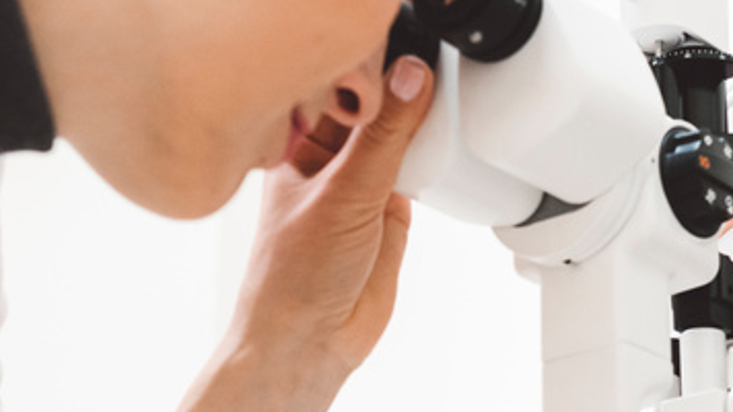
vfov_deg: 11.7
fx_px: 2001
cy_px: 355
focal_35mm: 103
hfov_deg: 20.7
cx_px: 480
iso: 1600
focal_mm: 35
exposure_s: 1/125
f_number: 3.5
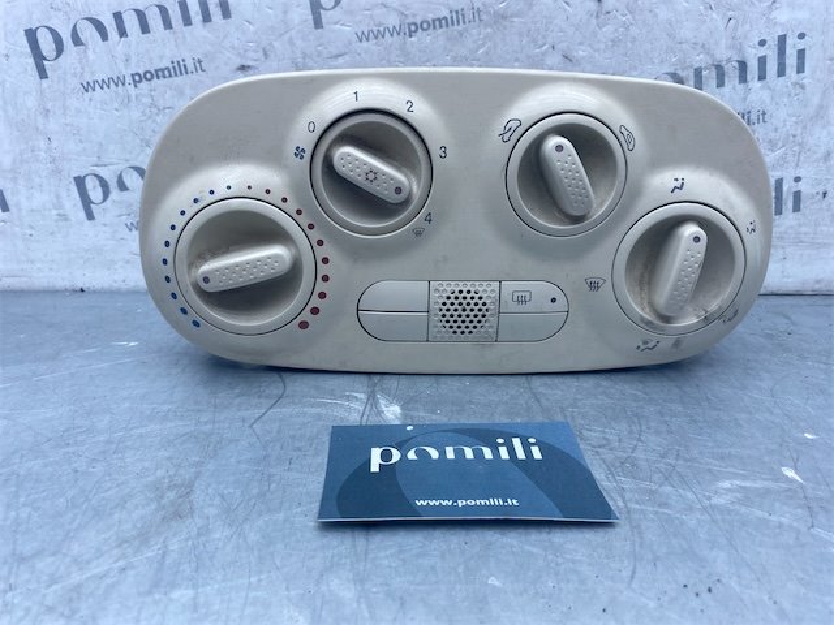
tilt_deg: -20.9
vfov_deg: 53.1
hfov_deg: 67.3
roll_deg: -0.6
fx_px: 626
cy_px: 312
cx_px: 417
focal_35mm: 26
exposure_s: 1/576
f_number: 1.8
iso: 32
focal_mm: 4.25
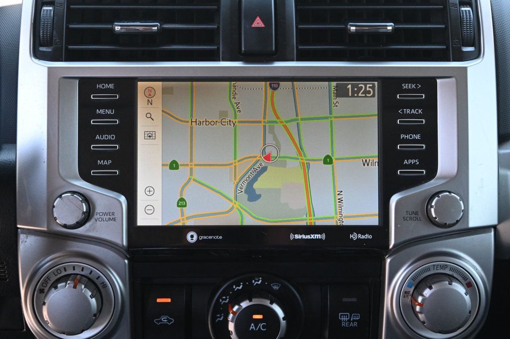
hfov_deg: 28.7
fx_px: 998
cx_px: 255
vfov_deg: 19.3
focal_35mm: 70
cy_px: 170
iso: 1400
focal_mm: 47
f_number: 6
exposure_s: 1/125
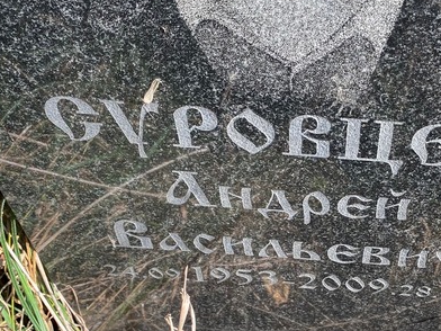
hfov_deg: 35.2
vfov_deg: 27.4
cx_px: 344
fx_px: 675
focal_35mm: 53
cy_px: 213
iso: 32
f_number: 1.8
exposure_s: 1/557
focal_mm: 4.25
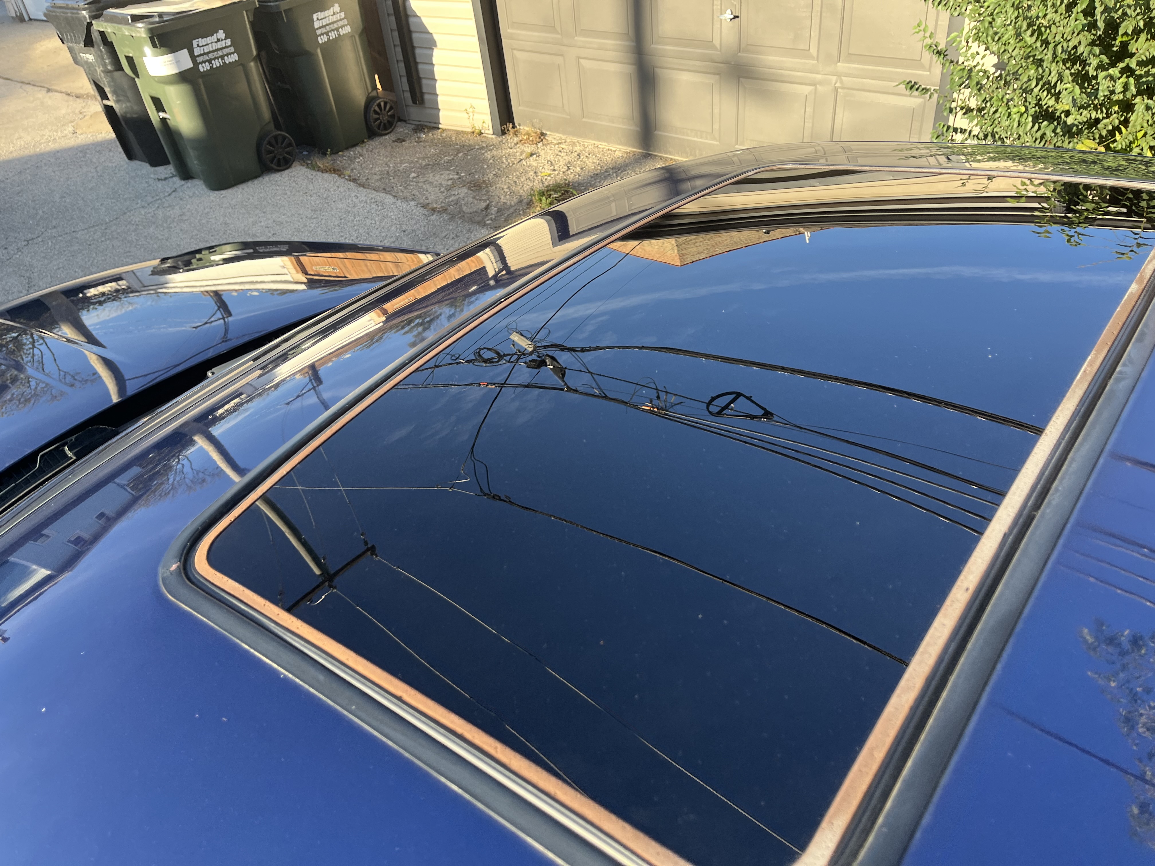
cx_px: 578
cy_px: 433
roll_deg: +8.8
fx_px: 868
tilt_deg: -36.4
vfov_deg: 53.1
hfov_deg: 67.3
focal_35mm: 26
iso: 50
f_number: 1.6
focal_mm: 5.1
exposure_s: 1/352
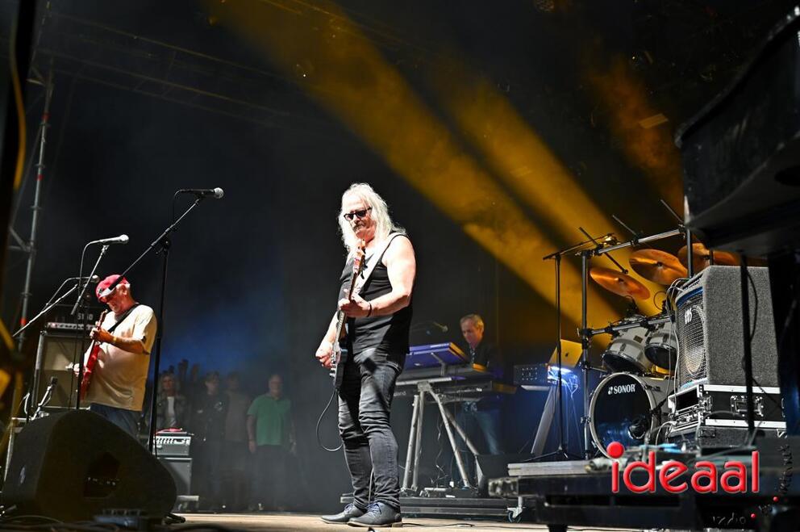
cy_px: 266
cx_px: 400
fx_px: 1021
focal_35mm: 46
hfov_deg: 42.8
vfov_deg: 29.2
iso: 640
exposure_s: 1/20
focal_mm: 46
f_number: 2.8
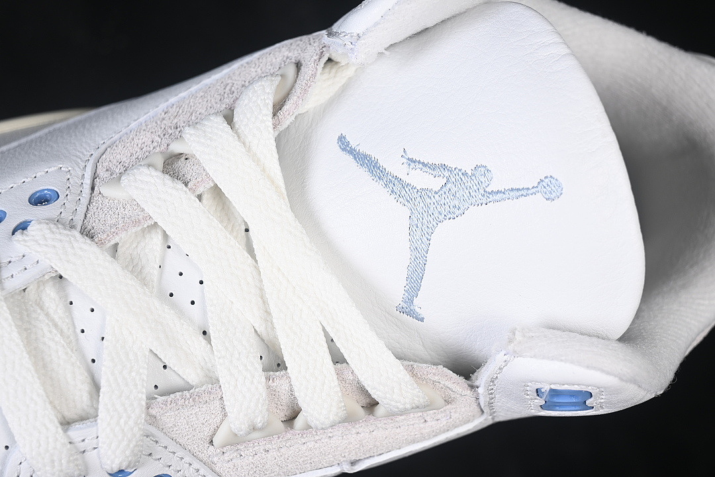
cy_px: 238
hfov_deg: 27.0
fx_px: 1489
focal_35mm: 75
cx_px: 358
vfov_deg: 18.2
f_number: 7.1
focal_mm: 50
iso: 160
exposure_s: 1/80
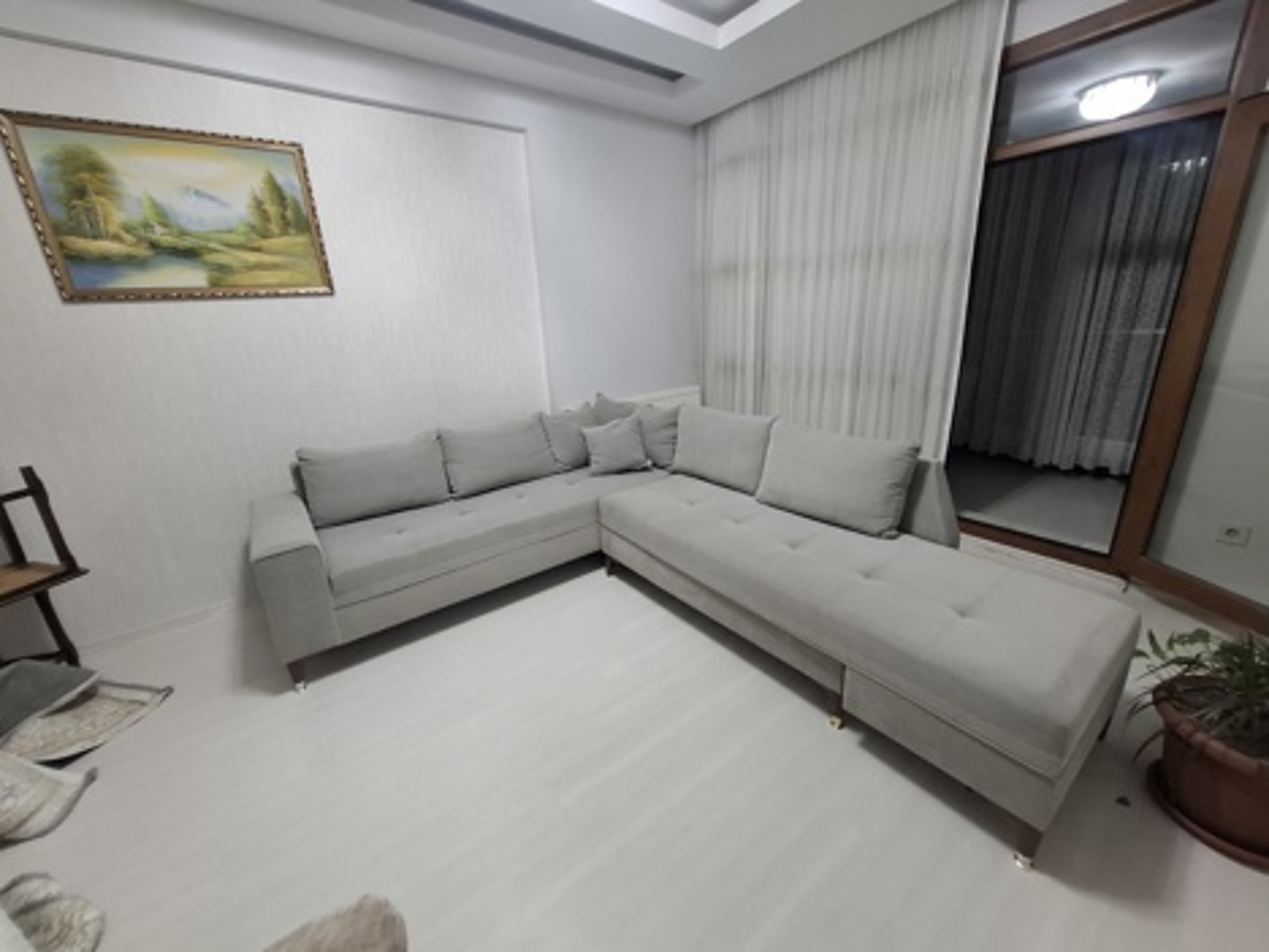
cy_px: 476
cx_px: 634
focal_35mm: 13
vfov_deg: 89.9
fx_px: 477
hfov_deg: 106.2
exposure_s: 1/25
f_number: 2.2
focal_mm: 1.74
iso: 200
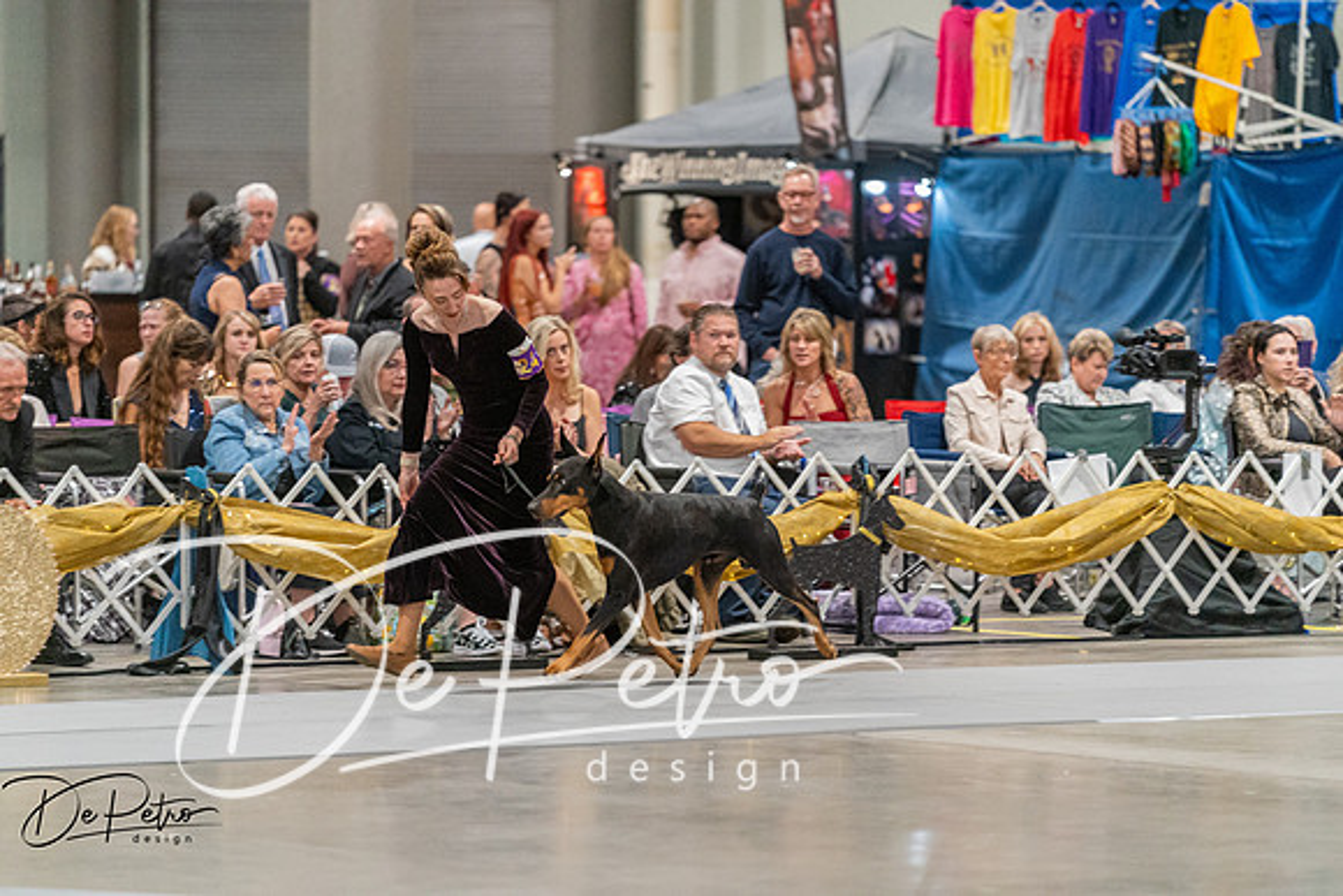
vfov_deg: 6.9
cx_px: 672
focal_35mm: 200
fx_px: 7463
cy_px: 448
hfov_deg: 10.3
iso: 6400
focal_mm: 200
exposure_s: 1/250
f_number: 2.8
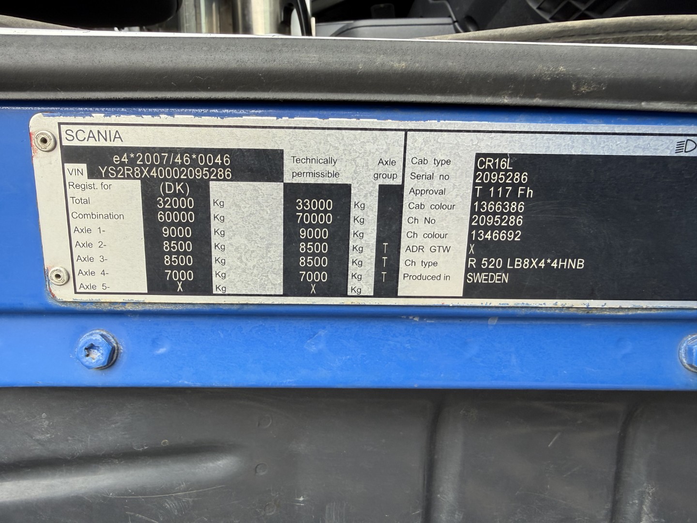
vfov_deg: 56.8
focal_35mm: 24
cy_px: 262
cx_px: 348
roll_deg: -0.9
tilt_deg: -0.3
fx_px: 483
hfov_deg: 71.6
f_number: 2.2
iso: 64
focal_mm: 2.22
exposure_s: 1/99
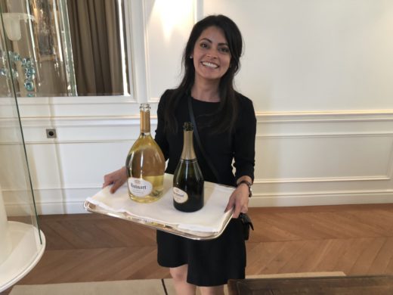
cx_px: 196
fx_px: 318
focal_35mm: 28
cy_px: 148
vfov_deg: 49.7
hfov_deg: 63.4
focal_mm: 3.99
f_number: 1.8
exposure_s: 1/33
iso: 40
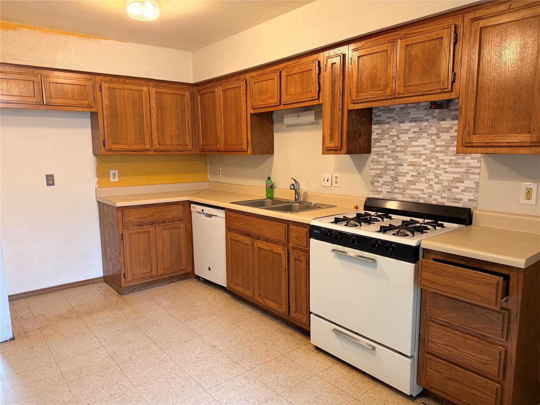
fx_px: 374
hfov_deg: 71.6
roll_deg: +0.8
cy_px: 202
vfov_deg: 56.8
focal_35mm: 24
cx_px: 270
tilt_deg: -7.8
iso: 200
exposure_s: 1/60
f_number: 1.78
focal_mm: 6.76
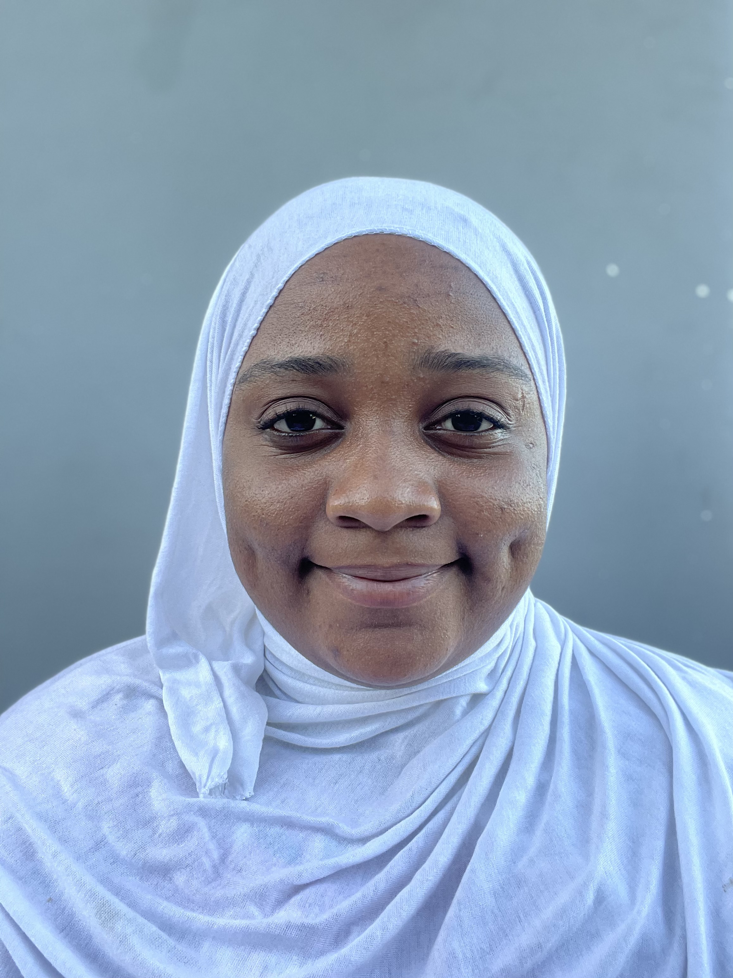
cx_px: 366
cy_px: 489
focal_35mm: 30
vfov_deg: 60.0
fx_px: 847
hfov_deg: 46.8
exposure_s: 1/111
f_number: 2.2
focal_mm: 2.71
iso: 100
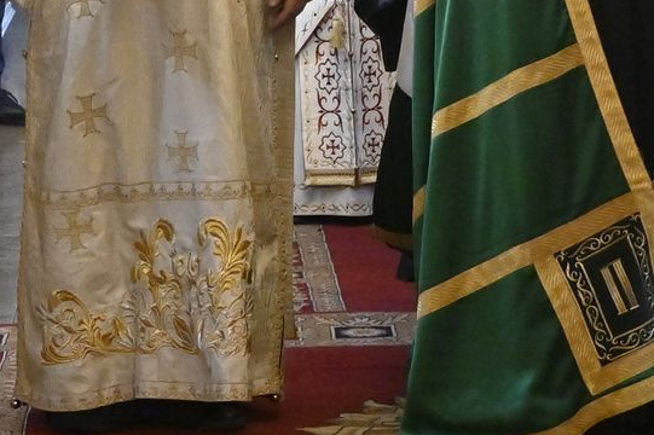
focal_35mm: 187
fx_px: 3401
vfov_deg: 7.3
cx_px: 655
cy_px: -123
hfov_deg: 10.9
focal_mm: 27
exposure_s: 1/160
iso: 2200
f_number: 3.8
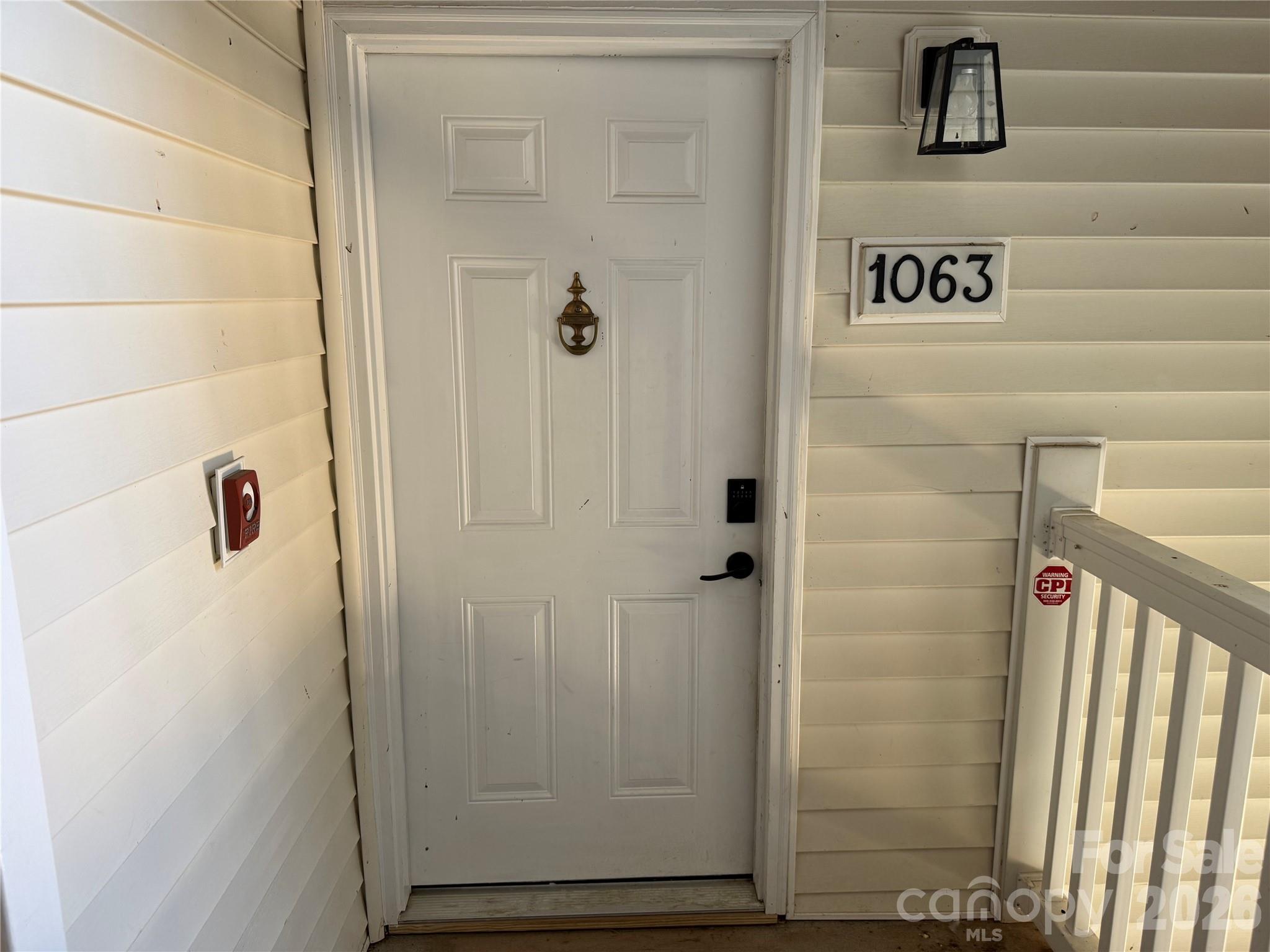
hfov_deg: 71.6
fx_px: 881
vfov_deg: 56.8
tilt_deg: -9.9
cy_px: 476
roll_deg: +0.2
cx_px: 635
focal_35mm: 24
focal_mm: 6.76
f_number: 1.78
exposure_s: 1/121
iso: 125
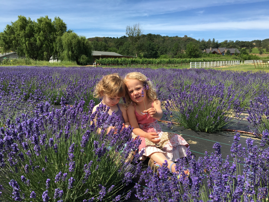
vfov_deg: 48.2
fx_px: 225
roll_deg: +1.1
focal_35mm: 29
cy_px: 101
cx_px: 134
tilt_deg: -9.1
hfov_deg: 61.7
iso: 25
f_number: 2.2
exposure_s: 1/1399
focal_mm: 4.15
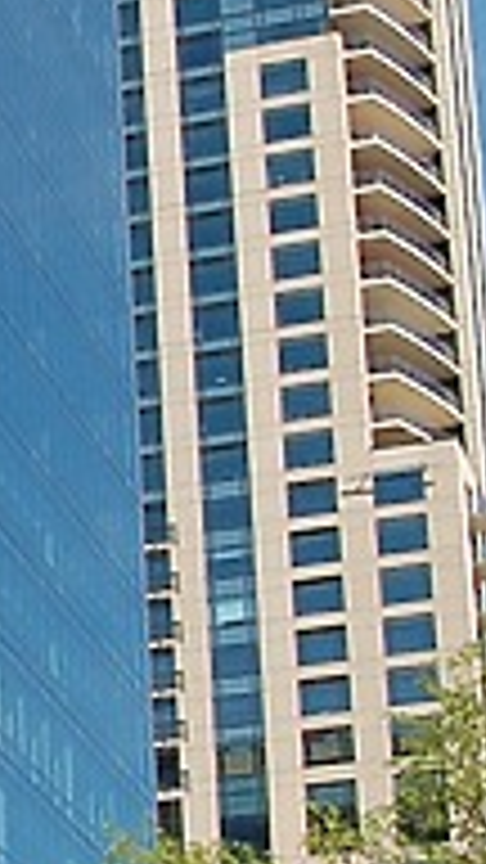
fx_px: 3711
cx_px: -641
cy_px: 639
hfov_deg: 7.1
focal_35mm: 162
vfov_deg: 13.2
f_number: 10
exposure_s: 1/250
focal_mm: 22
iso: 200
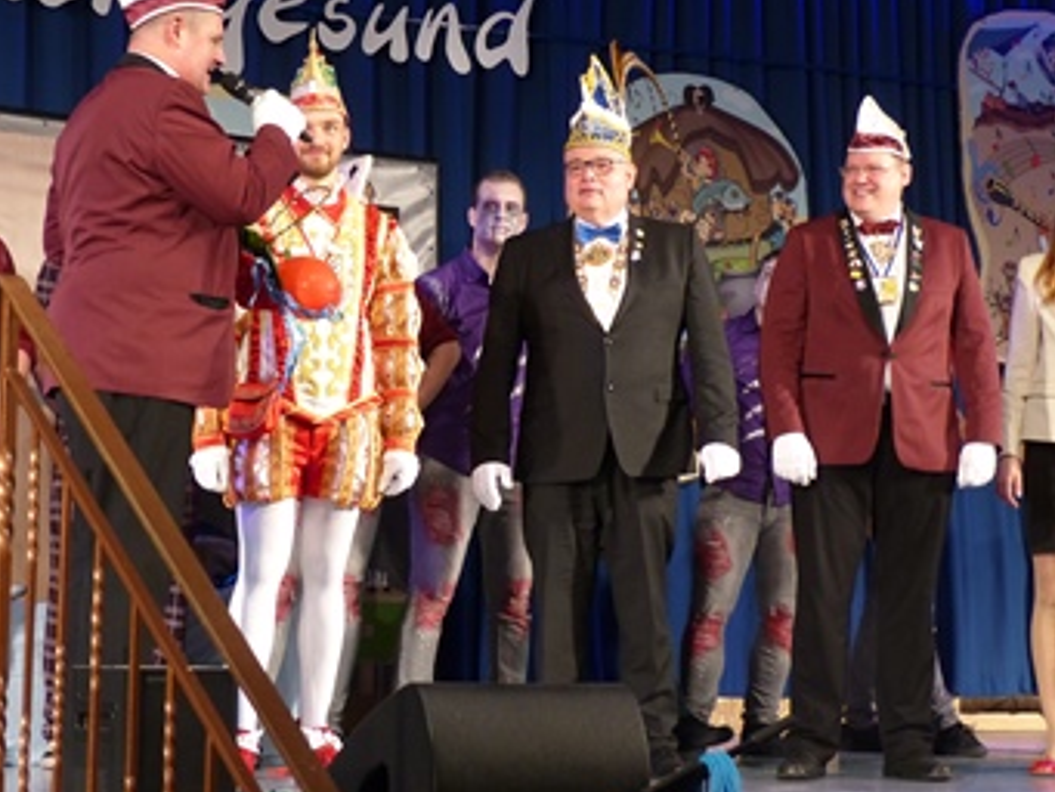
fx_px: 2683
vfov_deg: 16.8
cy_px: 346
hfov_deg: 22.2
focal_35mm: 88
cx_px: 458
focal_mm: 13.5
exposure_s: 1/60
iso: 320
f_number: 2.8
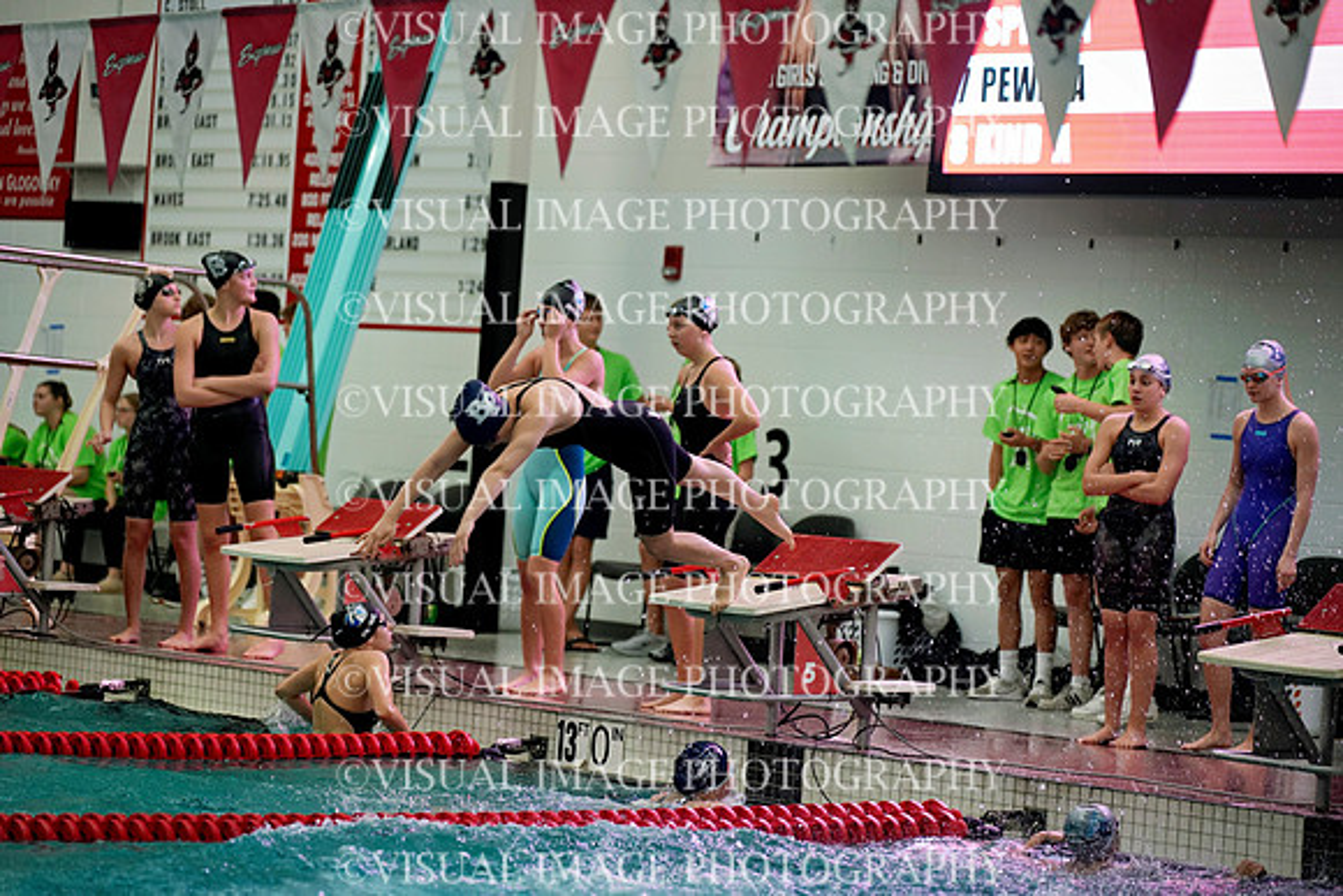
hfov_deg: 17.2
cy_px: 448
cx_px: 672
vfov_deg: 11.5
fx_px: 4440
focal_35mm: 119
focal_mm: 119
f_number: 2.8
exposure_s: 1/500
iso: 1250
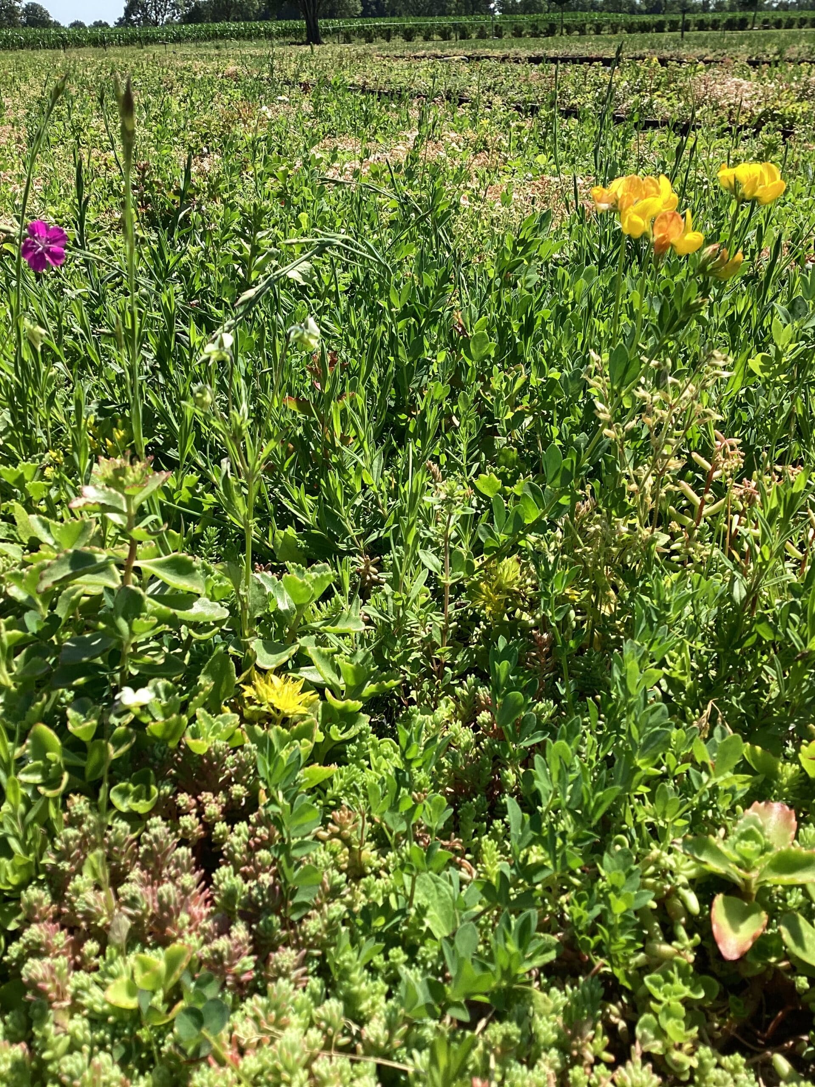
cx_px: 408
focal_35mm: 31
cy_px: 544
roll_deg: +1.7
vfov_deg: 58.4
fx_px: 973
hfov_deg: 45.4
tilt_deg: -26.4
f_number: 2.4
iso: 25
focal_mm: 3.3
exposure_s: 1/727
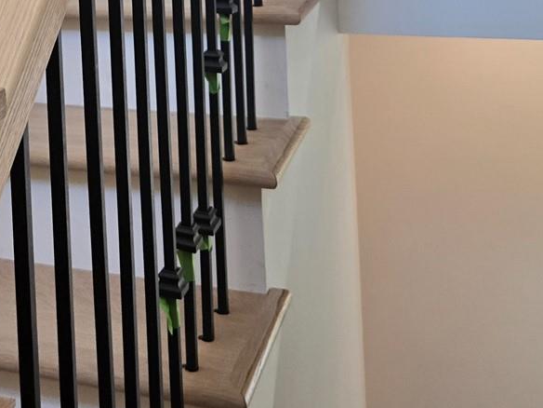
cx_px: 31
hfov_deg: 29.2
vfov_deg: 21.2
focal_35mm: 63
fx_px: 988
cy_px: -113
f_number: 1.8
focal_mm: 5.4
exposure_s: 1/120
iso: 125
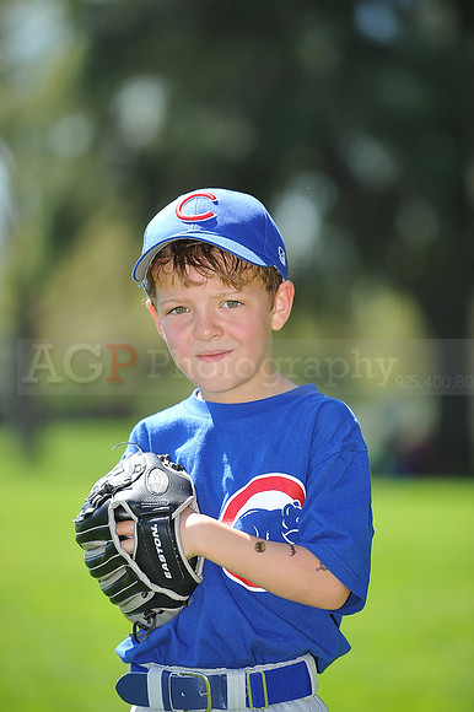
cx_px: 237
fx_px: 3954
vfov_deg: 10.3
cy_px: 356
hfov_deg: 6.9
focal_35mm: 200
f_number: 4.5
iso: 200
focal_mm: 200
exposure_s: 1/500
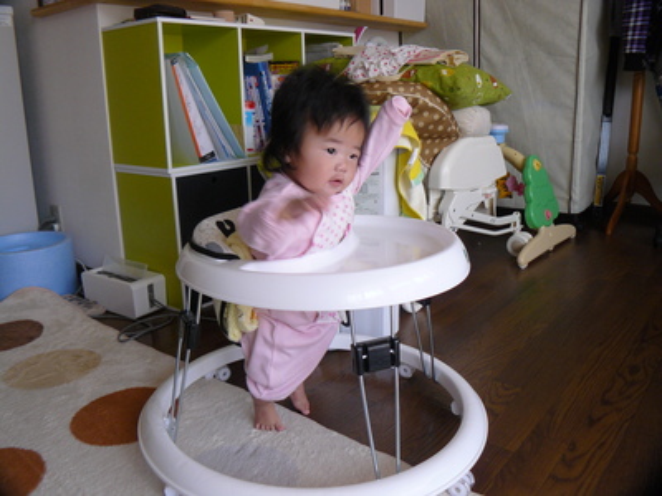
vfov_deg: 33.6
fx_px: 822
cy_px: 248
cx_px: 331
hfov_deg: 43.9
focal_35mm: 43
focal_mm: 7.1
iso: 100
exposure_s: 1/50
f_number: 2.8
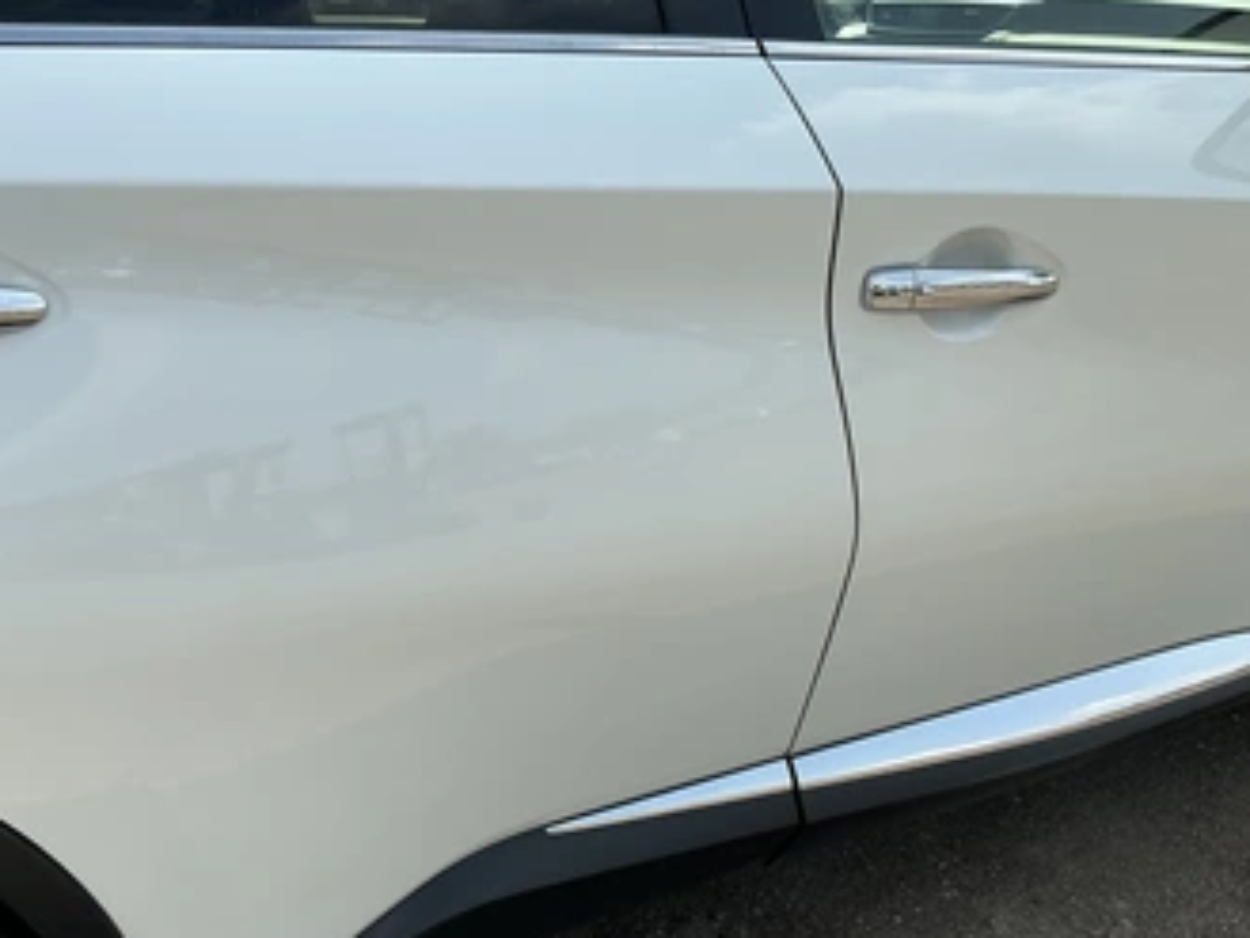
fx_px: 1228
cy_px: 558
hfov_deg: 53.6
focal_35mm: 34
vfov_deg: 41.6
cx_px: 513
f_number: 1.8
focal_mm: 3
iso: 25
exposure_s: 1/1490
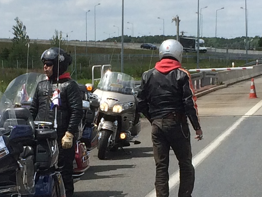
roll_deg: +2.0
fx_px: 1165
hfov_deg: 12.8
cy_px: 157
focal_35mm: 154
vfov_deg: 9.6
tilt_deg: -4.5
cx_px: 76
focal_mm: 4.15
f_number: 2.2
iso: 32
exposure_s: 1/2933
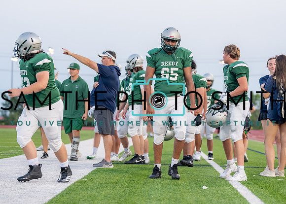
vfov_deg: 11.9
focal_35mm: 121
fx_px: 980
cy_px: 102
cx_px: 160
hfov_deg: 16.6
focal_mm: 93
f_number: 2.8
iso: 800
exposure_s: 1/1250
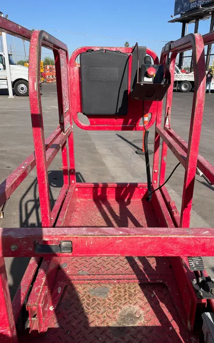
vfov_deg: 66.5
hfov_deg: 44.5
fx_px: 261
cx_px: 117
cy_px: 170
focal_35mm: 28
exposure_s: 1/2882
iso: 32
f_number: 1.6
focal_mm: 4.2
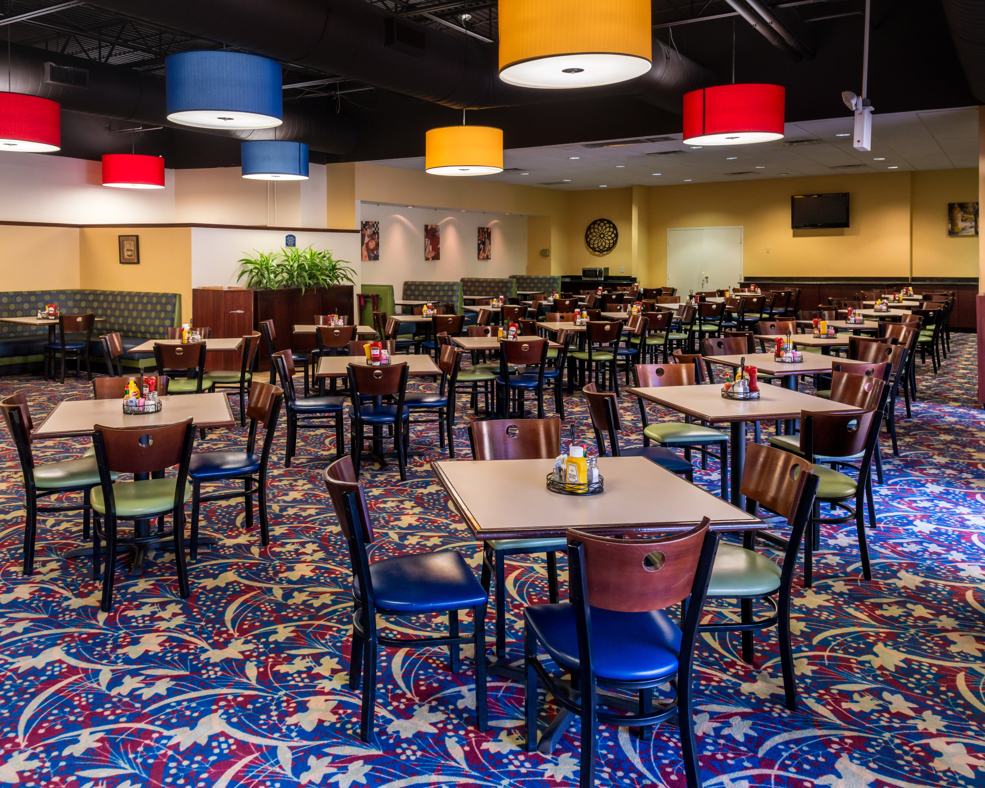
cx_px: 406
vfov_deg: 51.5
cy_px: 406
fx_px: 816
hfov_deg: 61.8
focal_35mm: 28
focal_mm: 24
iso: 200
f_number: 9.5
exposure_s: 1/10
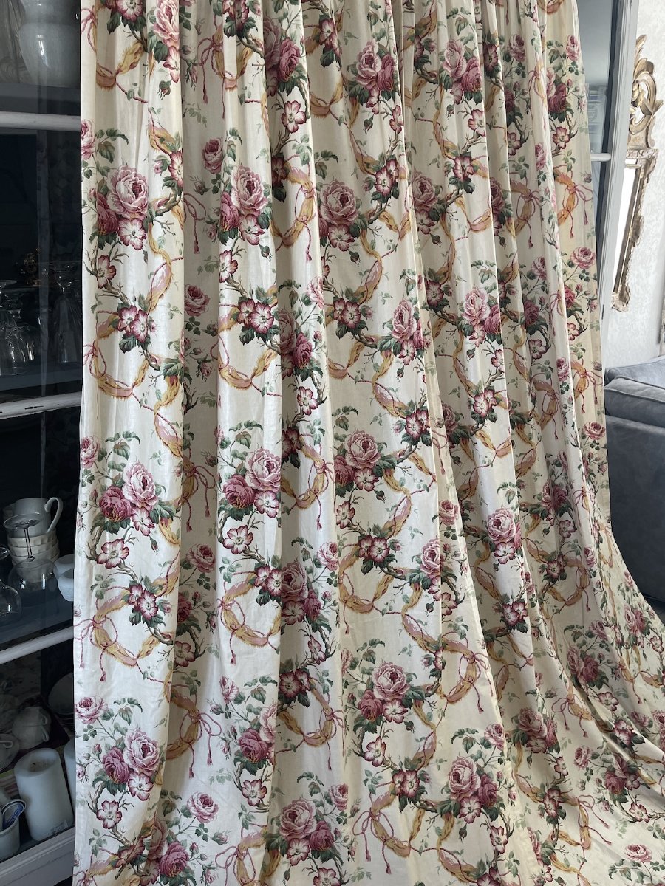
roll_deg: +1.8
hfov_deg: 54.9
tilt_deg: -15.5
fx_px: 640
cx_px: 332
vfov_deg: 69.4
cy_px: 443
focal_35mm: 25
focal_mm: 5.1
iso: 125
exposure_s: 1/121
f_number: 1.6
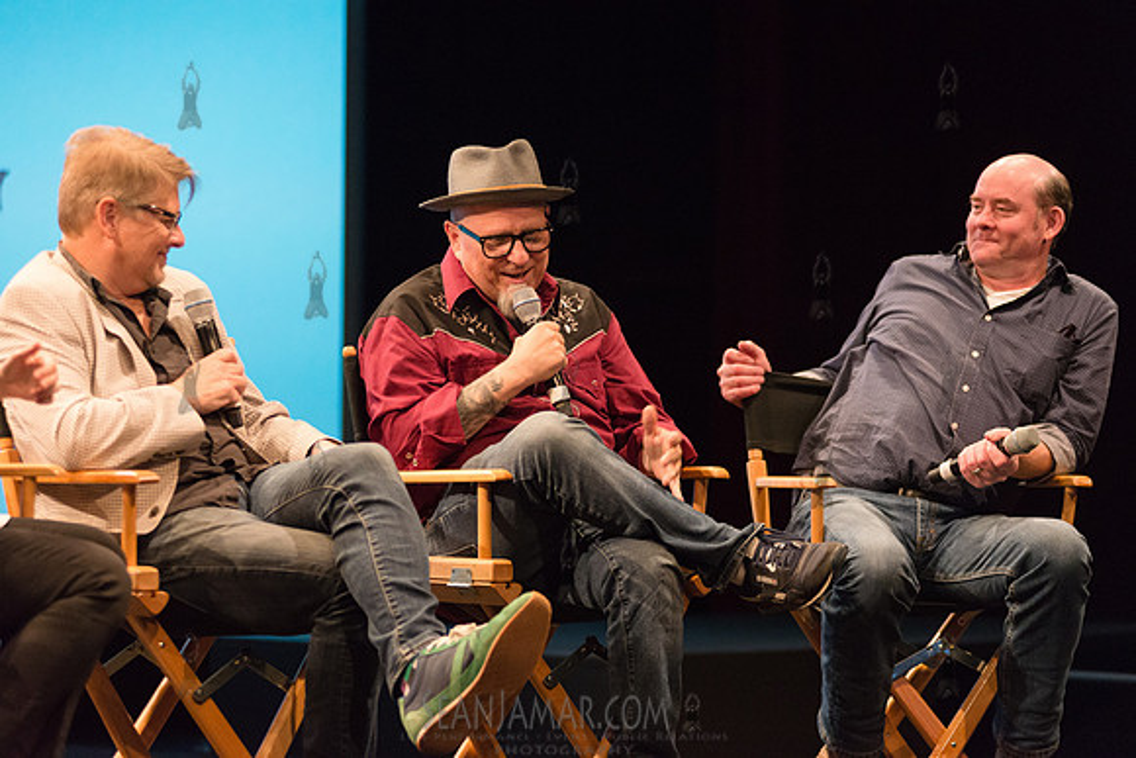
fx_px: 3787
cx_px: 568
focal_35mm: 120
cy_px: 379
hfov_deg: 17.1
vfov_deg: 11.4
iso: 4000
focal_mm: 120
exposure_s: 1/200
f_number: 3.2
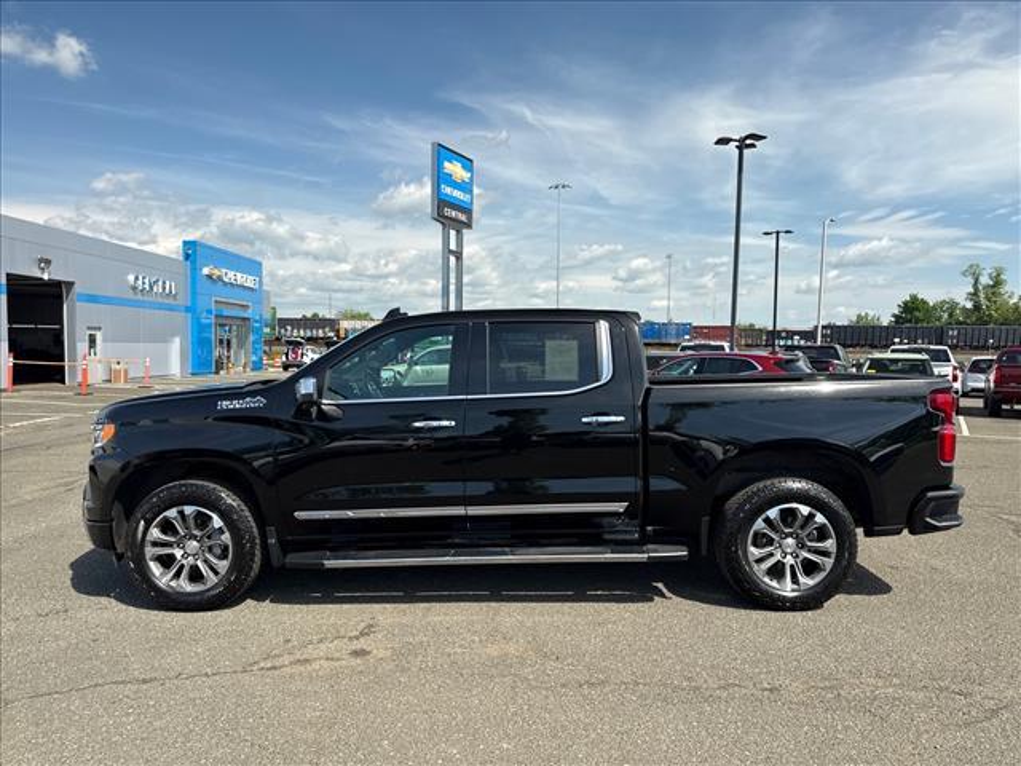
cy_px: 383
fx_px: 708
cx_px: 510
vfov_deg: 56.8
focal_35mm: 24
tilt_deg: -2.0
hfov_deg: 71.6
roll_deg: -0.4
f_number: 1.78
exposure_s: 1/735
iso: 80
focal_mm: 6.76
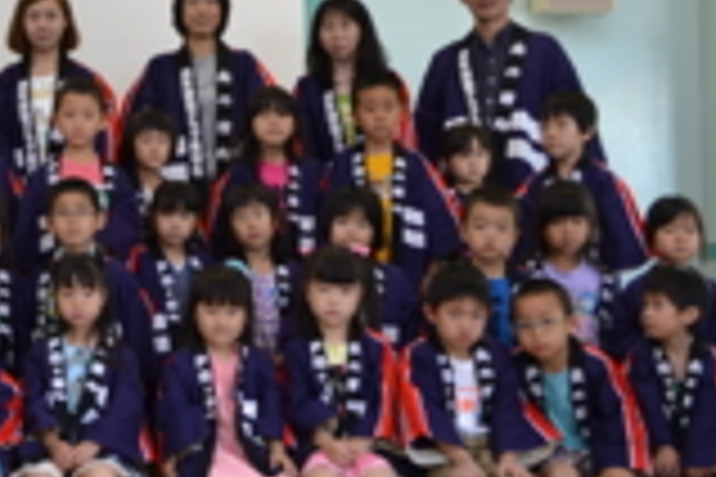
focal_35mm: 68
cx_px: 23
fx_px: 1352
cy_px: 214
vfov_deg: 20.0
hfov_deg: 28.1
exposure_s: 1/50
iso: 400
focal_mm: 18
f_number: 3.5
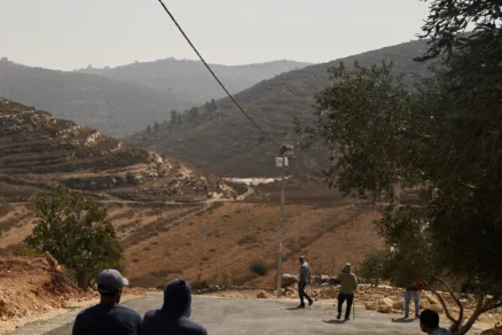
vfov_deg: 22.4
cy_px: 257
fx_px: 837
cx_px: 123
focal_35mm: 60
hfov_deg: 32.7
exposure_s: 1/3200
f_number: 7.1
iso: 800
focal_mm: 35
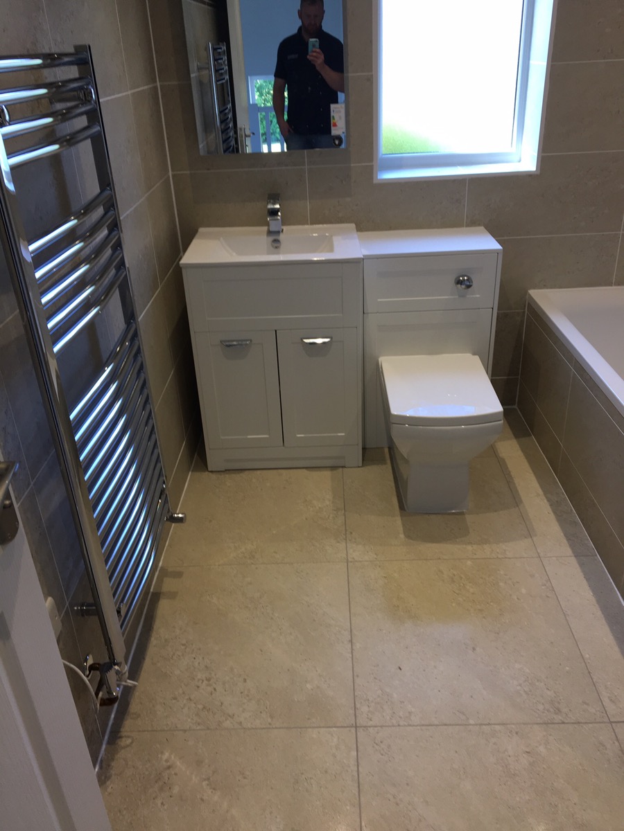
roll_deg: +2.5
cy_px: 416
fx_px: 697
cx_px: 312
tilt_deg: -27.9
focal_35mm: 29
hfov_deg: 48.2
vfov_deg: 61.7
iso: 32
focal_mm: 4.15
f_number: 2.2
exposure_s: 1/50
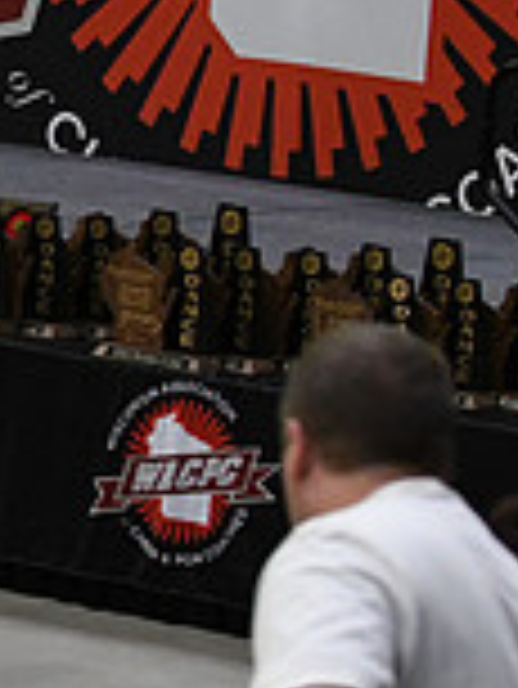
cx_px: -748
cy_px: 317
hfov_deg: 3.8
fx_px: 7611
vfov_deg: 5.2
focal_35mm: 382
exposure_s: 1/500
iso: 5000
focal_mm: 70
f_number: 4
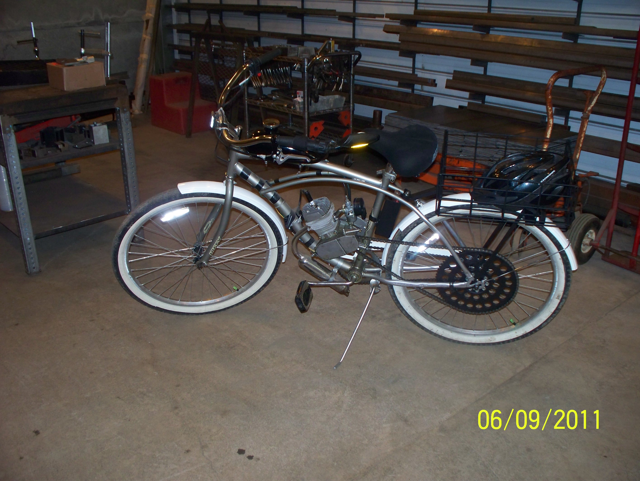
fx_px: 666
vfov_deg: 39.7
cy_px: 240
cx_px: 320
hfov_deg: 51.3
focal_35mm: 36
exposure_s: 1/30
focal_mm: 7.54
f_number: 2.8
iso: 200
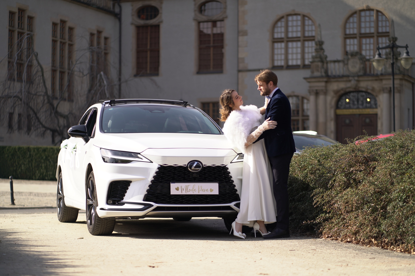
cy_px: 138
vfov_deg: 16.1
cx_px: 208
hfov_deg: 23.9
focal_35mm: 85
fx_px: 980
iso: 160
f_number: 2.2
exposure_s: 1/5000
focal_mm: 85
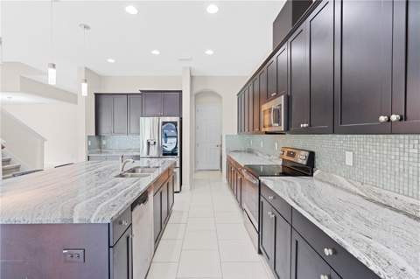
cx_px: 210
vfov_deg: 73.6
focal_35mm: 16
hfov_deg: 96.8
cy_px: 140
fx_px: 186
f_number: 8
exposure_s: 3.2
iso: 200
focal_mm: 16
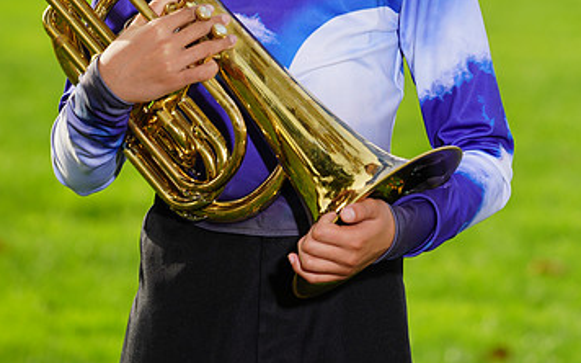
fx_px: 7406
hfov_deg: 4.5
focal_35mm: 468
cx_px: 273
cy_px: -64
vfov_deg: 2.8
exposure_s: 1/200
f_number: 7.1
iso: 100
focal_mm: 282
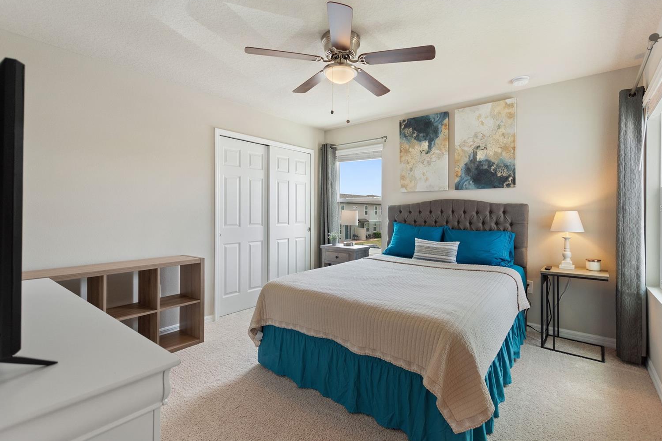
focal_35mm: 16
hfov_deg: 96.7
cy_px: 208
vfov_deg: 73.6
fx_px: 294
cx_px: 346
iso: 400
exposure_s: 1/20
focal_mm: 10
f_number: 4.5
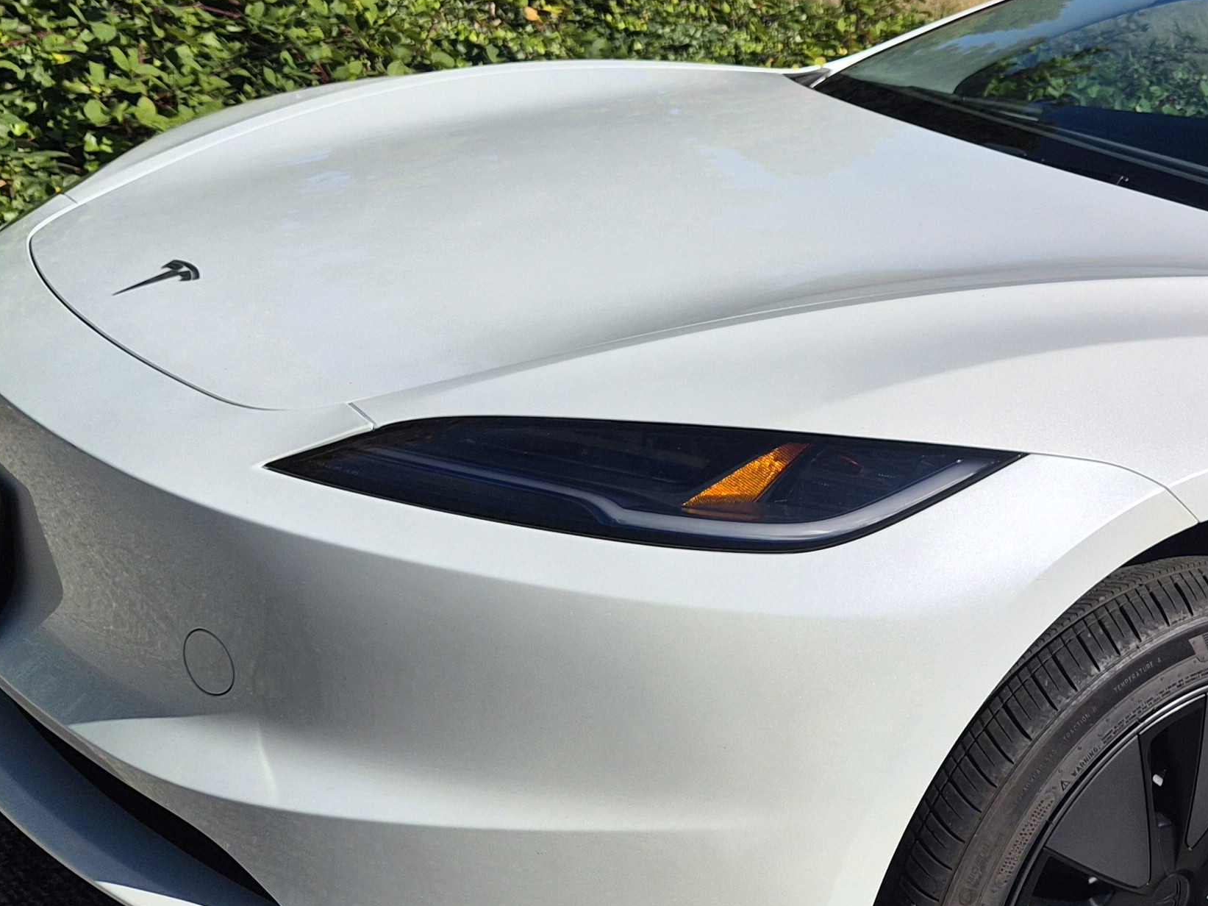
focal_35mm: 56
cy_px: 252
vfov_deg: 25.8
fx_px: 1954
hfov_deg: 31.9
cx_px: 1182
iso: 64
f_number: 1.8
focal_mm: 5.4
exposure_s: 1/7696
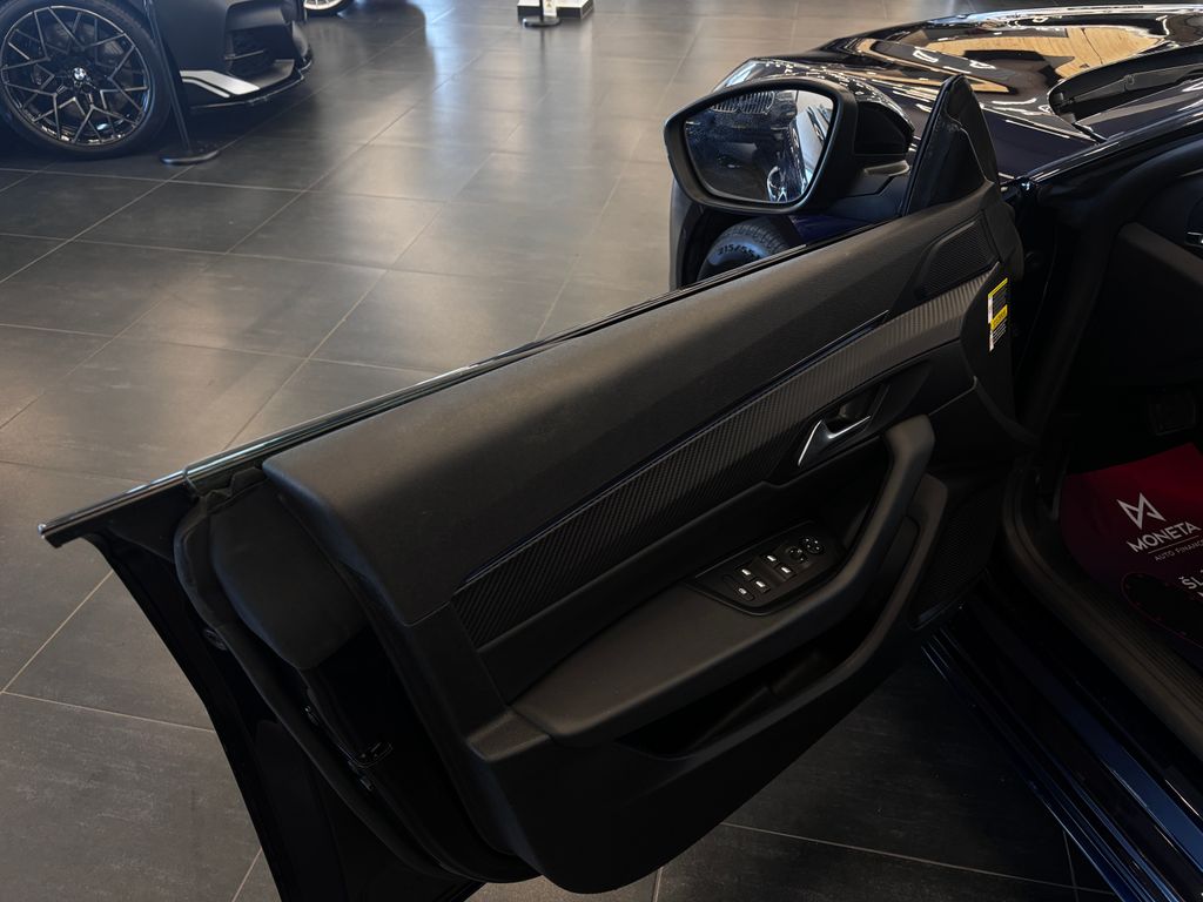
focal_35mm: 26
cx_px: 602
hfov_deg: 67.3
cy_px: 451
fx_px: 904
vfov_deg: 53.1
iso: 125
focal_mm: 5.96
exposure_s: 1/85
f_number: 1.6
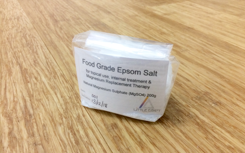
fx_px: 207
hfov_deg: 61.2
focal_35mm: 31
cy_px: 88
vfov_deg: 40.5
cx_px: 123
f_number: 2.2
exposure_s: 1/33
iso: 200
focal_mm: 4.15
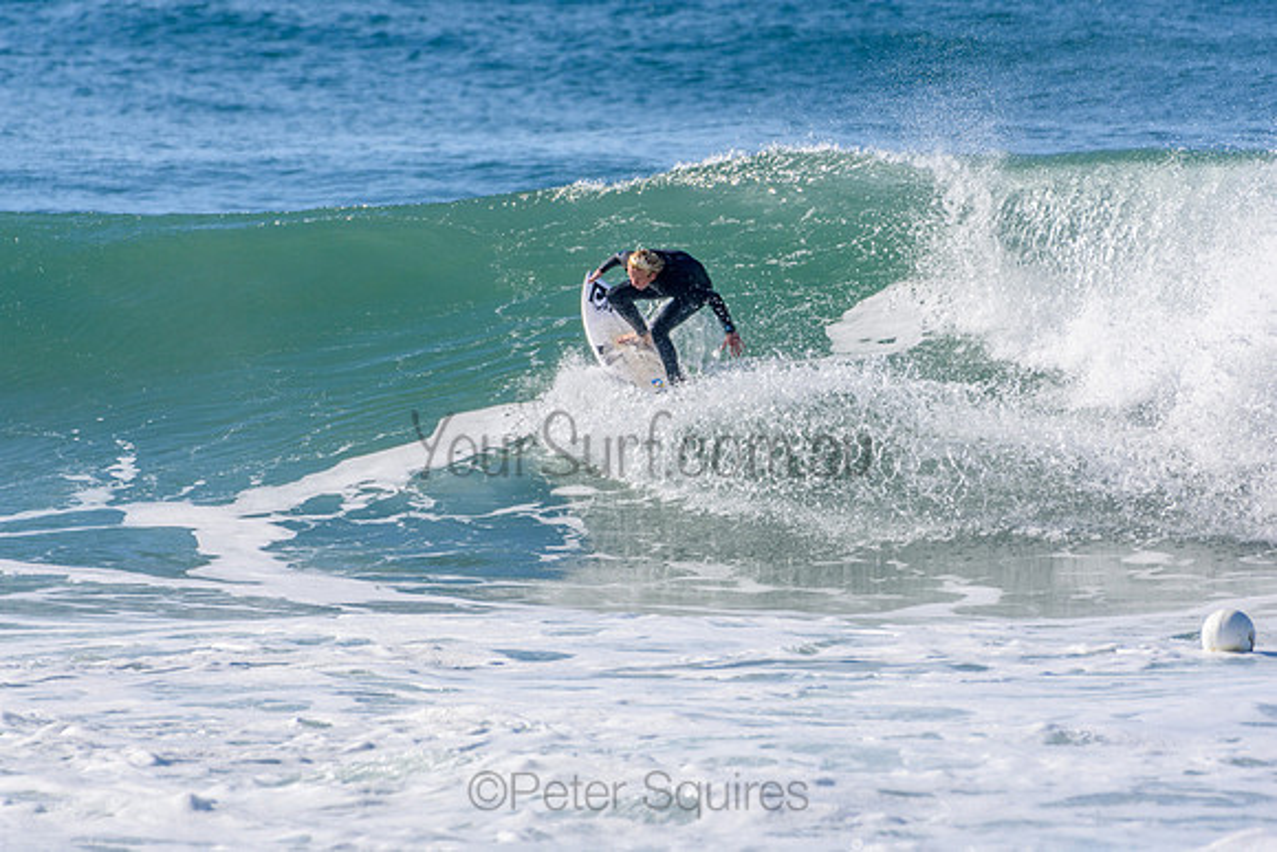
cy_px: 426
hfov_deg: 2.7
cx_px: 638
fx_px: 26609
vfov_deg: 1.8
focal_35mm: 750
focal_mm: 500
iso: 250
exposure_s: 1/2000
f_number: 5.6
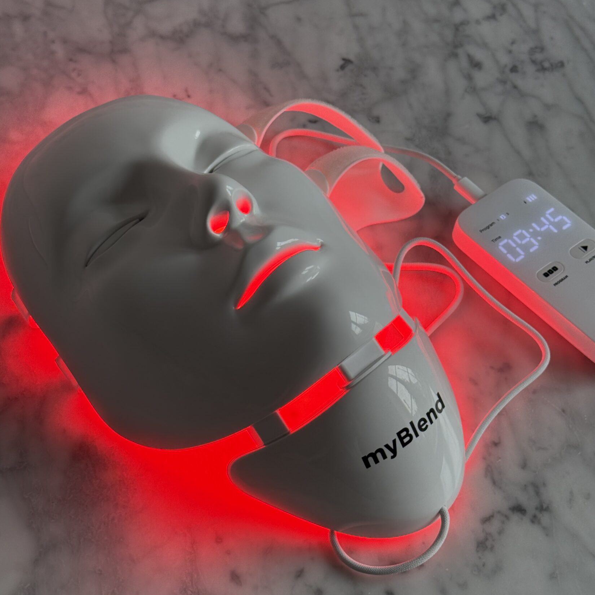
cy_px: 339
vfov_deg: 26.1
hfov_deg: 26.1
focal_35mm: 66
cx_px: 324
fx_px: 1283
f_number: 1.78
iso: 64
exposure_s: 1/196
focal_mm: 6.76
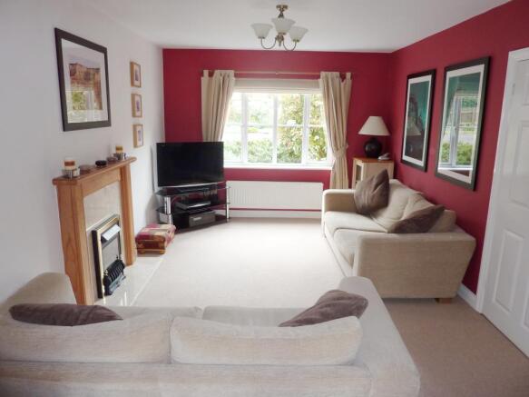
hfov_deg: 69.4
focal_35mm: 25
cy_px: 198
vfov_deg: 54.9
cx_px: 264
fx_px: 382
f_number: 3.3
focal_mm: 4.1
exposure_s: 1/30
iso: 100
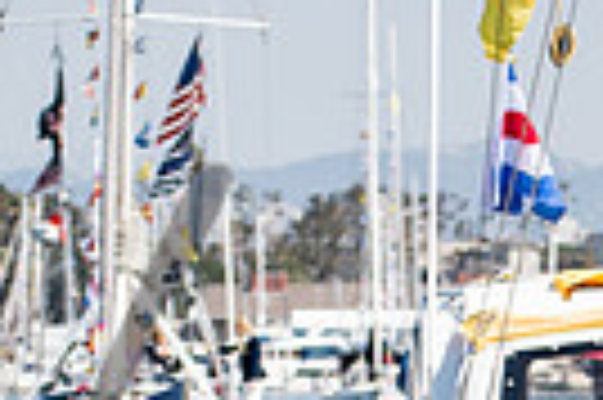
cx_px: 815
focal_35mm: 491
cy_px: 804
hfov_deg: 4.2
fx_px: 8214
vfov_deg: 2.8
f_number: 5.6
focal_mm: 70
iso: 100
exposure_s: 1/400
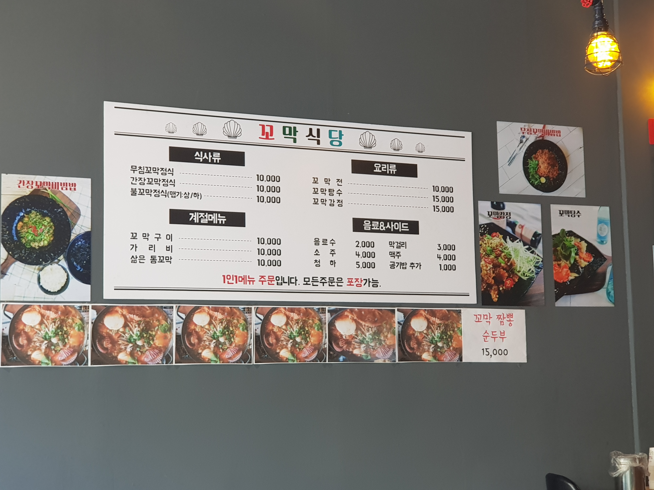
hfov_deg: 36.8
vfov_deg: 28.0
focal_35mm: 52
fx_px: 982
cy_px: 245
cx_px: 327
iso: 80
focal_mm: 6
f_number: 2.4
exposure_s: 1/30
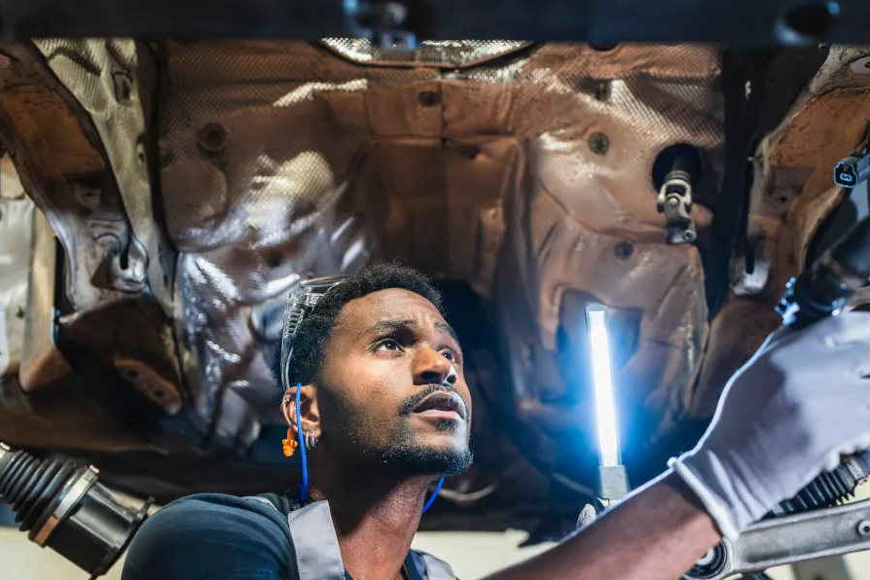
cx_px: 466
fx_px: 1136
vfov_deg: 28.5
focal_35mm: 47
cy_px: 382
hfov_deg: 41.9
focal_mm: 35
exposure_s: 1/320
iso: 4000
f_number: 2.8
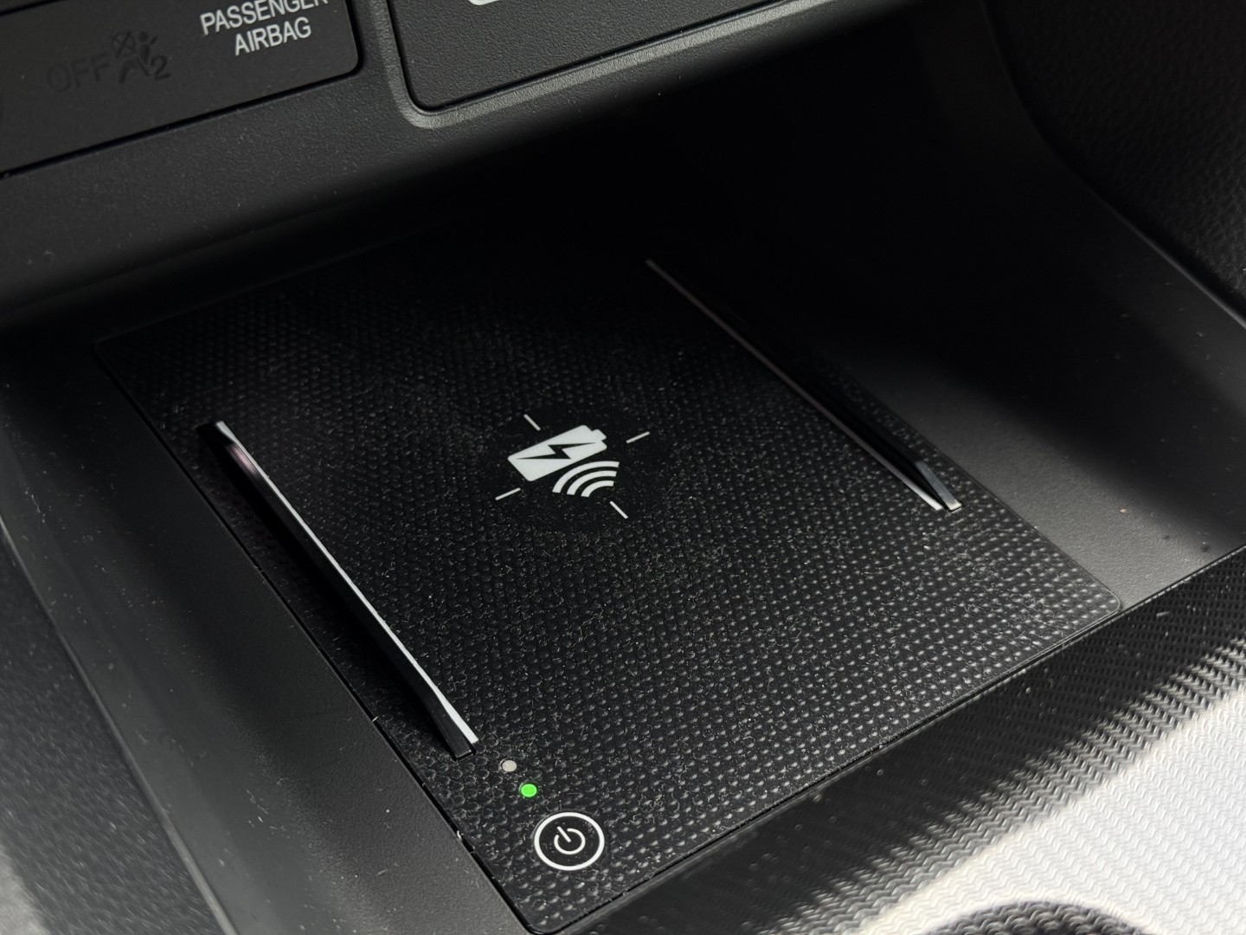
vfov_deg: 30.3
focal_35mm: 48
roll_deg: -3.3
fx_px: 1728
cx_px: 623
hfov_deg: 39.7
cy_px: 468
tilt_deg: -43.9
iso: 250
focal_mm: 6.76
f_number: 1.78
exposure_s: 1/60
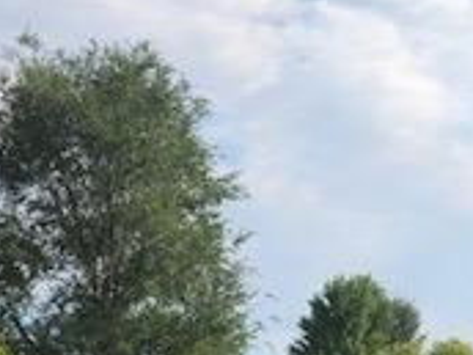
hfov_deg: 18.9
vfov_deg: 13.8
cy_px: 429
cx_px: 283
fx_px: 1421
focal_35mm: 104
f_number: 1.8
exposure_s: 1/2433
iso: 20
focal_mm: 4
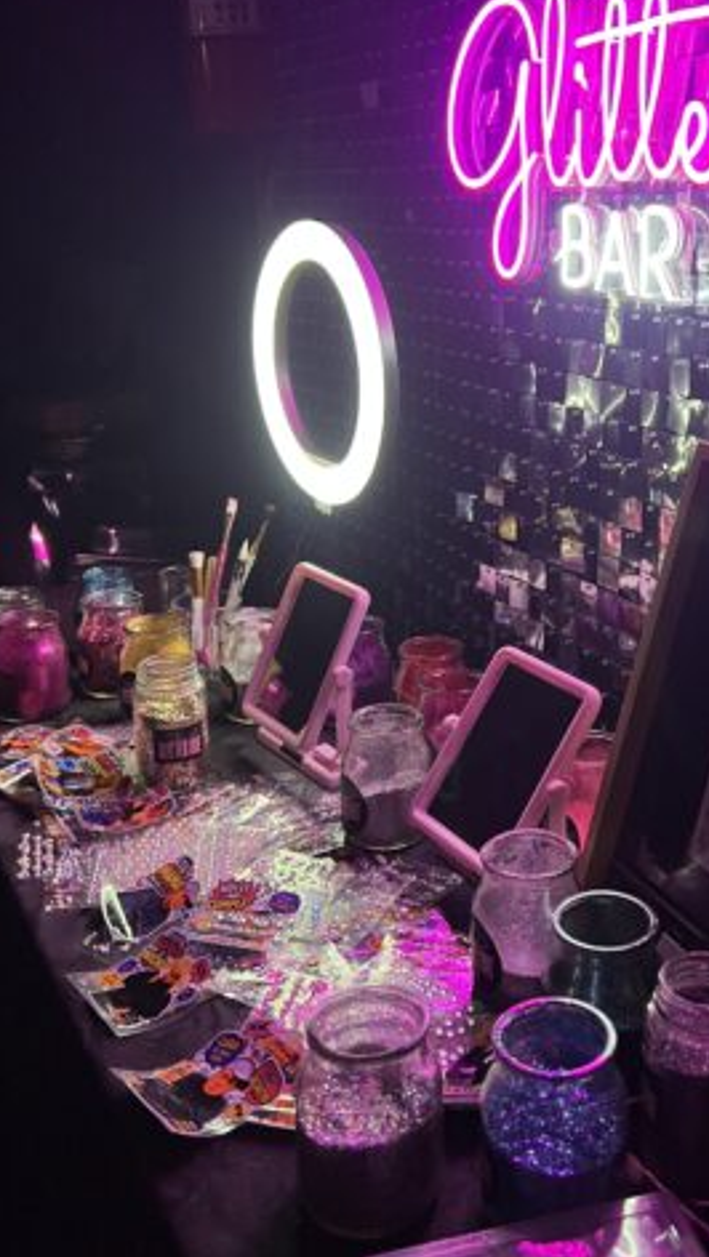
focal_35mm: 36
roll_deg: -0.6
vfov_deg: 54.9
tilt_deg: -12.7
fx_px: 1201
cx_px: 512
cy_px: 506
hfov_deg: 32.4
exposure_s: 1/88
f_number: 1.5
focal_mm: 5.7
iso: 125
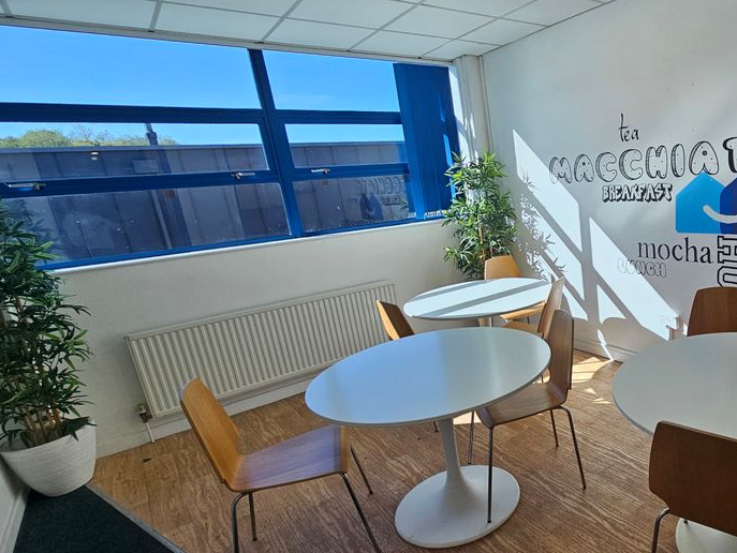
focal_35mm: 21
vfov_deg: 63.4
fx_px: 447
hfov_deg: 71.0
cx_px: 590
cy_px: 296
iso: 50
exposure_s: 1/316
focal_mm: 2.2
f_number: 2.2
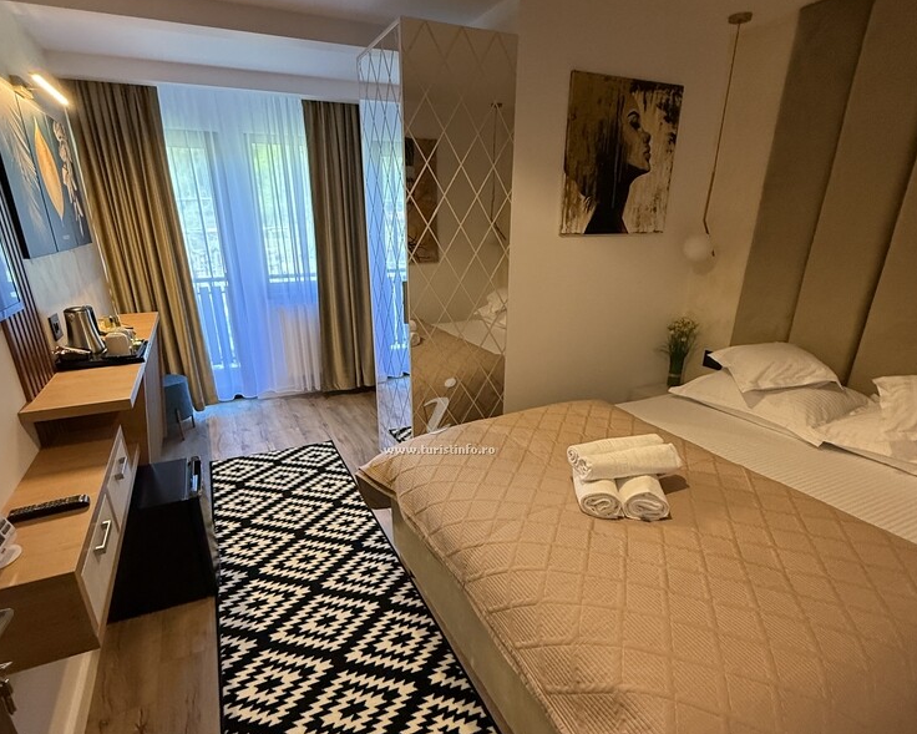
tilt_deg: -21.7
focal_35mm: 19
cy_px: 422
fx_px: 516
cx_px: 447
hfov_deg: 83.3
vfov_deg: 70.4
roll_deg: -0.5
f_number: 2.2
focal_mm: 2.22
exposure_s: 1/100
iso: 500
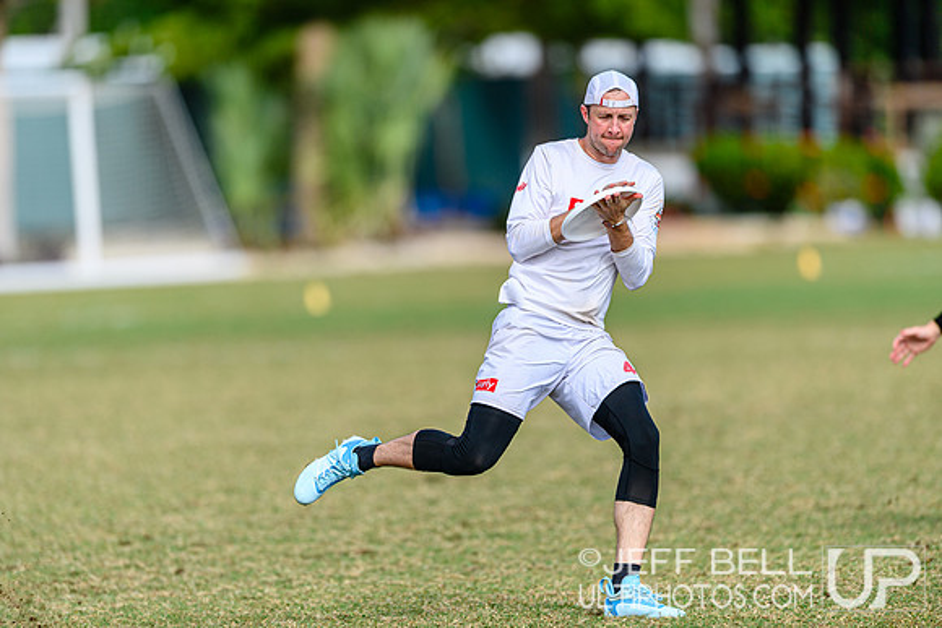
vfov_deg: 3.4
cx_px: 471
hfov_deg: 5.2
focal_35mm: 400
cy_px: 314
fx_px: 10469
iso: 100
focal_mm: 400
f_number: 3.2
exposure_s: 1/1600
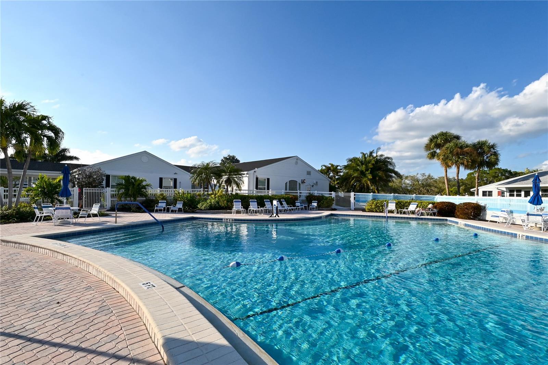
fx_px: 228
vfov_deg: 77.3
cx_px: 274
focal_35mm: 15
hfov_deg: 100.4
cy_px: 182
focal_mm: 10
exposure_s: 1/200
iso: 250
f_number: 16
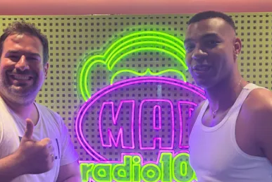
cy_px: 115
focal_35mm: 56
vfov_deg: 24.2
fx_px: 423
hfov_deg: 35.4
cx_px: 104
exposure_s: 1/115
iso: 125
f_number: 1.5
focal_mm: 5.7
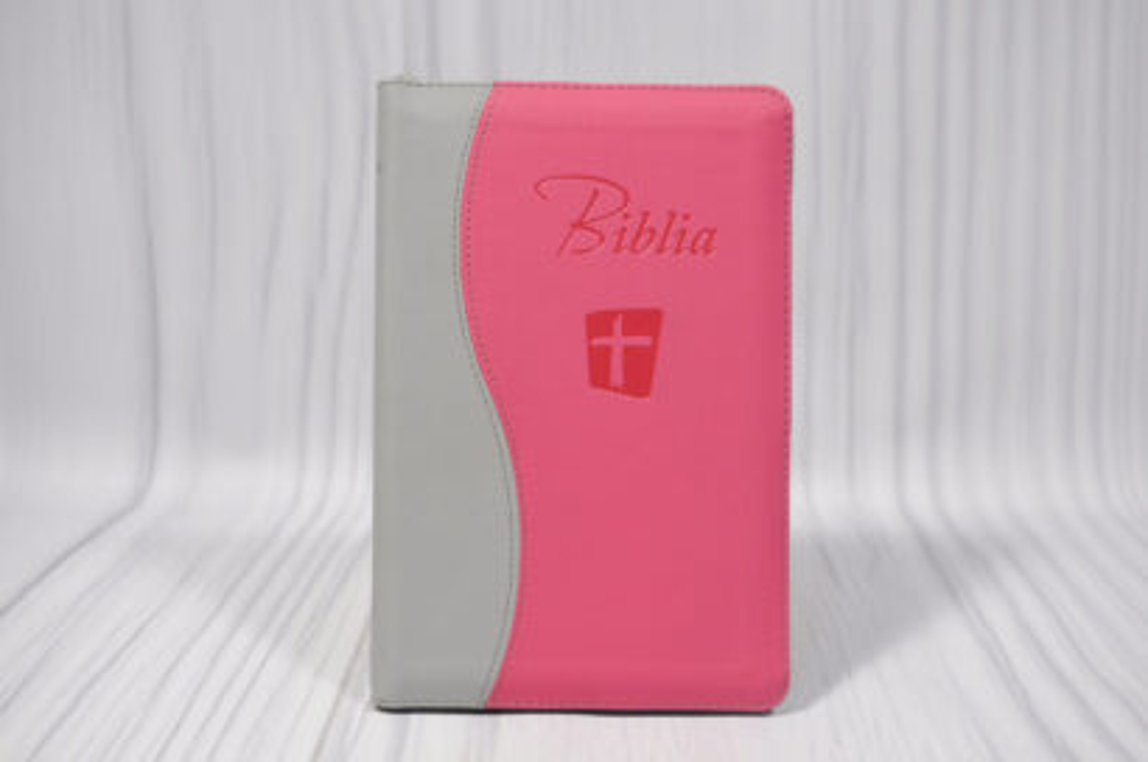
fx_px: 1672
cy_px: 381
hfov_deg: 37.9
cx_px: 574
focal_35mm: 52
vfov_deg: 25.7
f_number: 3.5
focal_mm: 35
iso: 400
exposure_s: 1/160
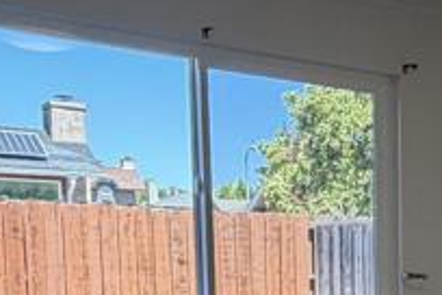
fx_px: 896
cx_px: 682
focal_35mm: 73
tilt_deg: -5.8
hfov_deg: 22.3
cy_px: 343
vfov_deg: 17.9
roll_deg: -0.4
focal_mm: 2.22
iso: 100
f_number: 2.2
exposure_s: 1/120
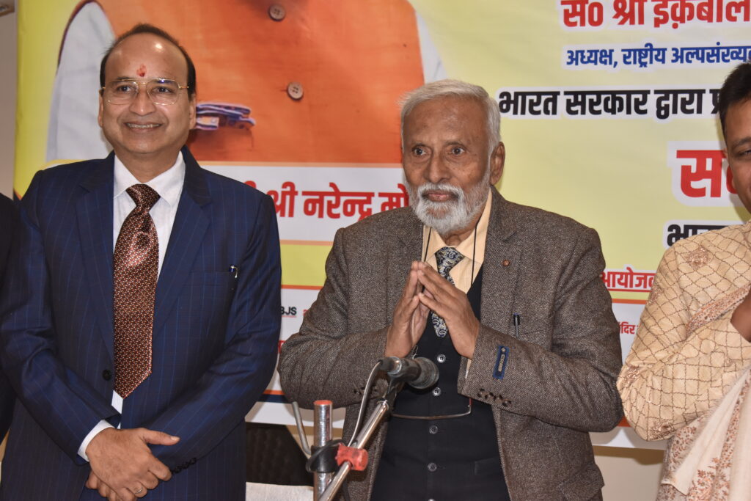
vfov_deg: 16.6
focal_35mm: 82
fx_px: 1721
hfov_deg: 24.6
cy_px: 250
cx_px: 376
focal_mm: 55
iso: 640
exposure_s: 1/125
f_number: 5.6
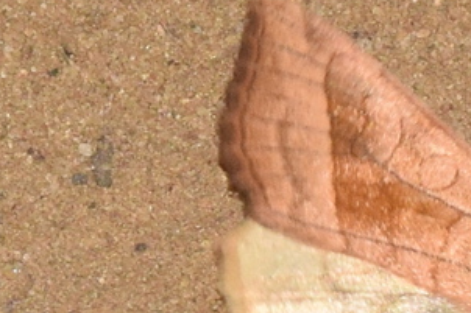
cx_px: 457
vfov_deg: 2.1
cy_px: 439
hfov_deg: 3.1
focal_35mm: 668
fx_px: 8735
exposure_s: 1/200
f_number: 14
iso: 1000
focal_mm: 140
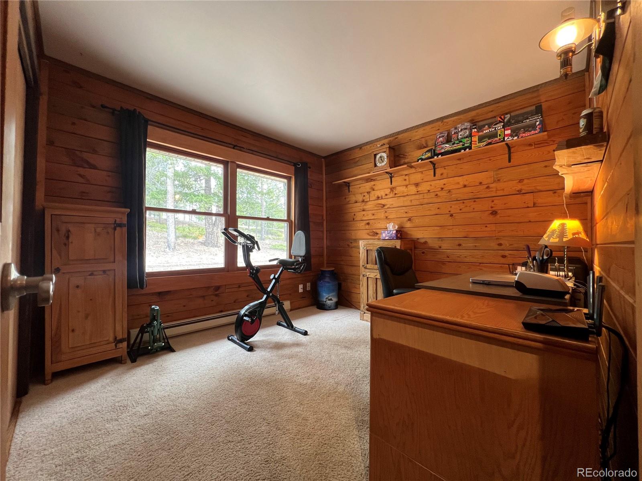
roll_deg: -0.5
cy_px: 240
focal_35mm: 13
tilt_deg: -0.1
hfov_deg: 106.2
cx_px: 321
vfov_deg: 89.9
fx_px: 241
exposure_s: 1/60
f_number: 1.8
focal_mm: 1.57
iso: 200
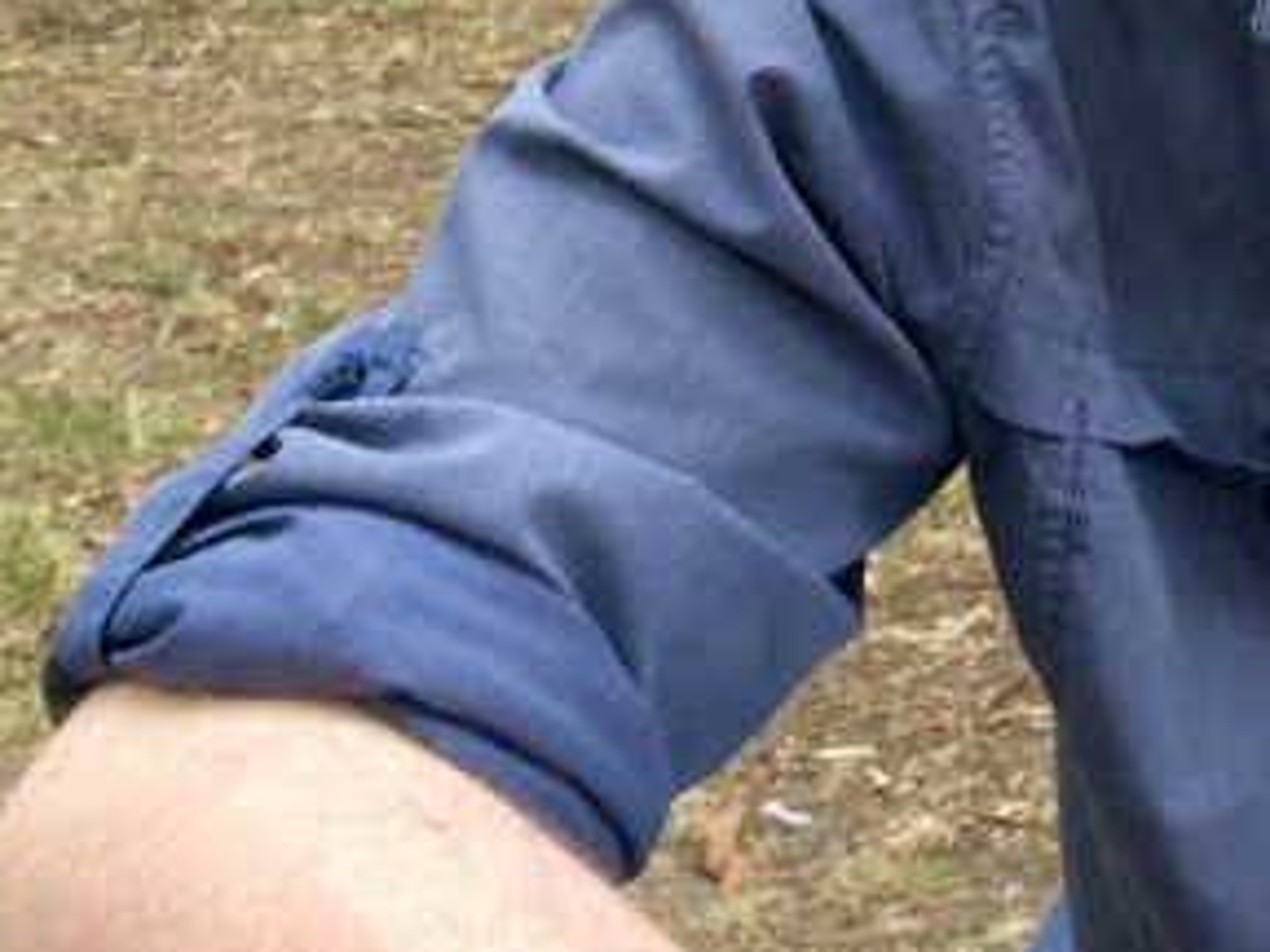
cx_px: 1658
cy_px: -40
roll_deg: +1.1
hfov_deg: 17.8
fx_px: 3779
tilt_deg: -11.3
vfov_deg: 14.1
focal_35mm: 103
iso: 40
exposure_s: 1/100
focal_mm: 4.15
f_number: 2.2
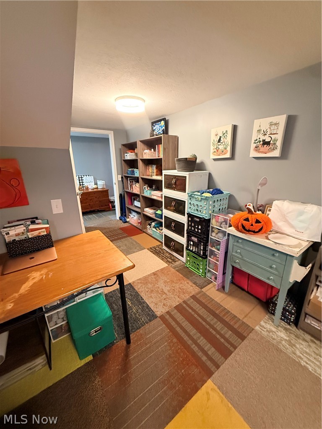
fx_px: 174
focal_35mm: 14
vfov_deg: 102.1
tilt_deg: -15.8
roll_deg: +0.0
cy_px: 214
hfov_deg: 85.7
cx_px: 161
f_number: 2.2
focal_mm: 2.22
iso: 640
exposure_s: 1/60
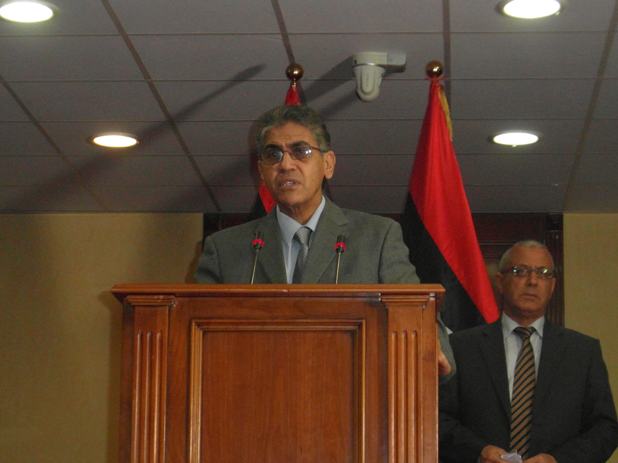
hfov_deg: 18.9
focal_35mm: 104
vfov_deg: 14.2
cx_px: 309
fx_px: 1857
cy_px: 232
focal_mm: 17
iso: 640
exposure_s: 1/60
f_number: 4.4
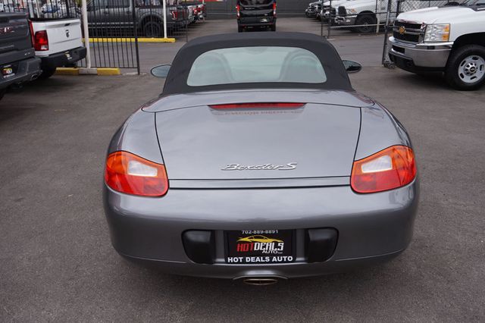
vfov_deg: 41.7
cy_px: 162
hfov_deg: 59.5
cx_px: 242
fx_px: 424
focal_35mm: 32
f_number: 6.3
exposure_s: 1/200
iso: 100
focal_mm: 21
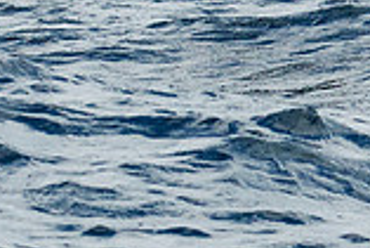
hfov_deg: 7.8
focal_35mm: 258
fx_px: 2654
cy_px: -157
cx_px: 577
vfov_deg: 5.3
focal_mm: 70
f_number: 9
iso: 400
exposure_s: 1/2000
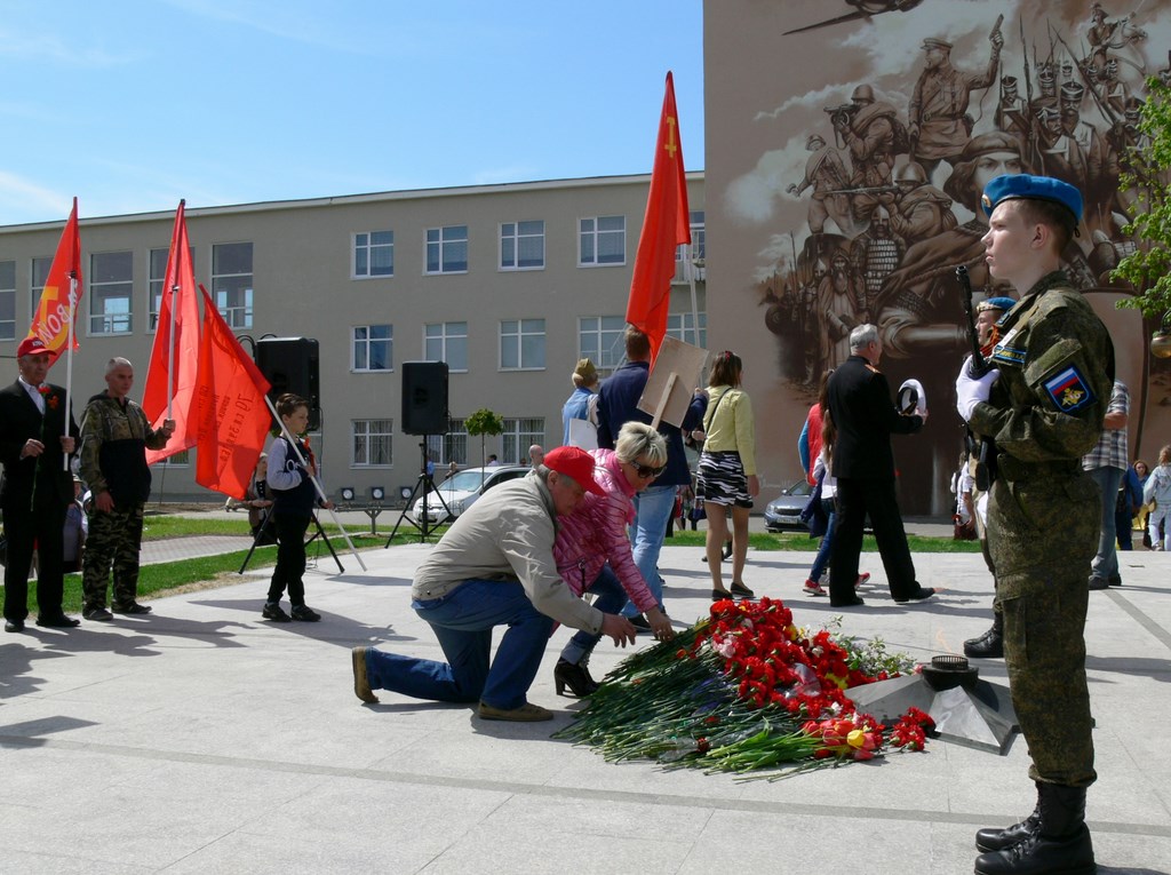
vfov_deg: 40.6
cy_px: 438
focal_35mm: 35
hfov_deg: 52.7
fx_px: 1182
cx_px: 586
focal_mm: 7.4
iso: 80
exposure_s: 1/400
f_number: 5.6
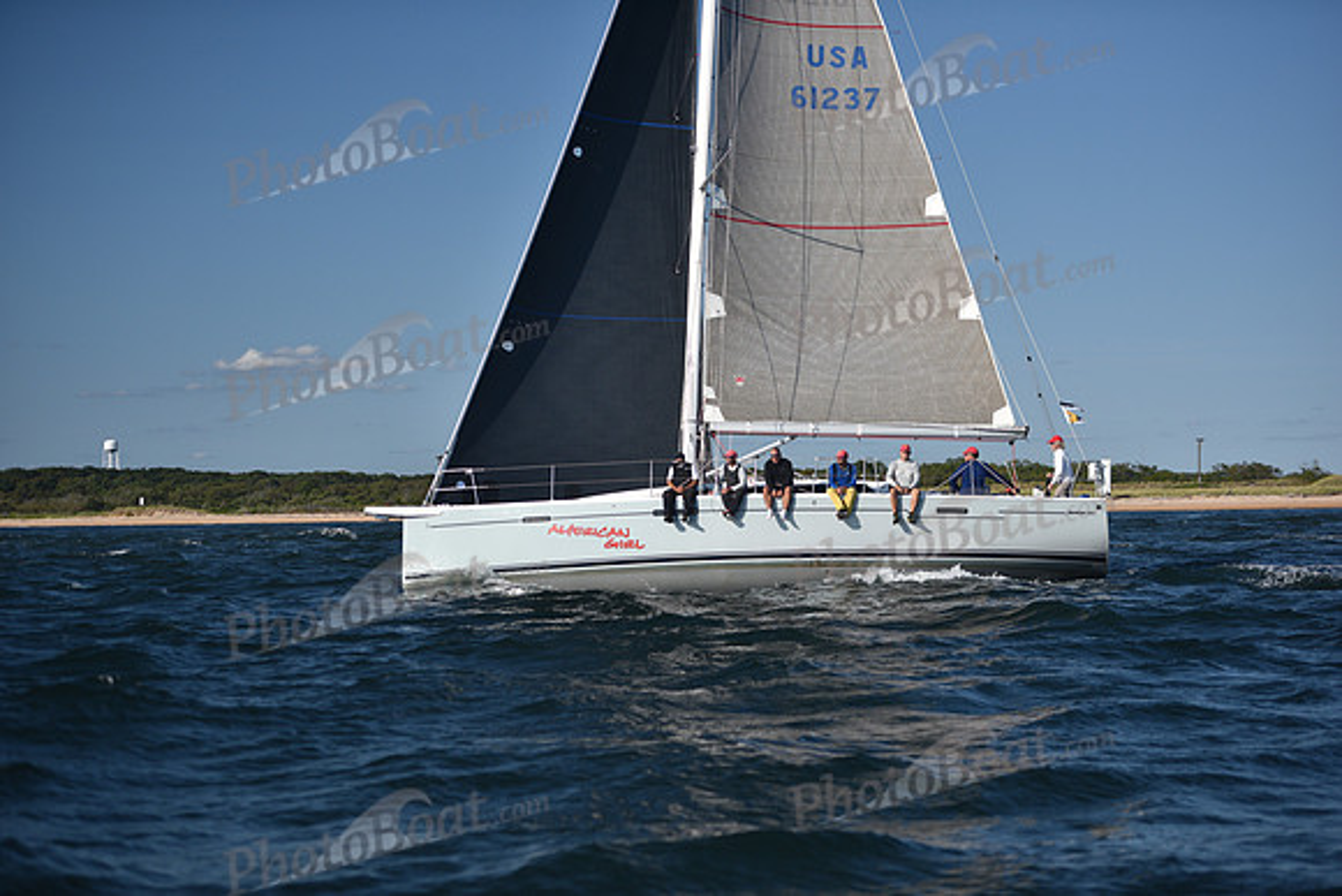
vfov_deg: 19.5
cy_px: 448
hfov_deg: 28.8
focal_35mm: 70
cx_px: 671
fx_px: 2610
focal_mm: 70
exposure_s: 1/3200
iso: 250
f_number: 2.8
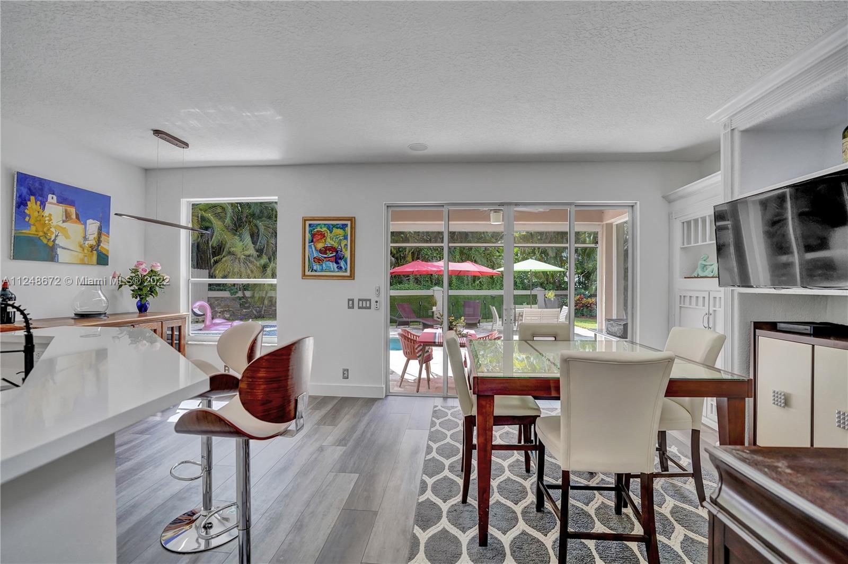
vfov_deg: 73.7
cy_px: 282
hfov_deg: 96.8
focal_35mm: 16
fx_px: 377
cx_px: 424
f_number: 3.5
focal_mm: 16
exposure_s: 1/500
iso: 1600
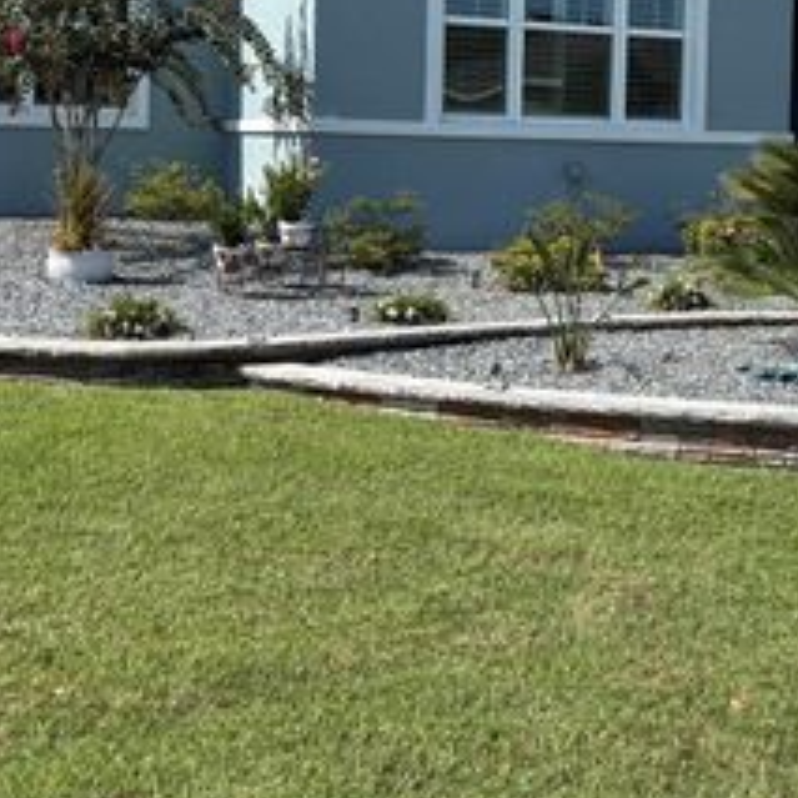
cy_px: 174
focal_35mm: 54
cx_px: 629
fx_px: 1408
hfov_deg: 30.9
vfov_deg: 30.9
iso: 50
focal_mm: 5.96
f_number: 1.6
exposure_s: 1/2985
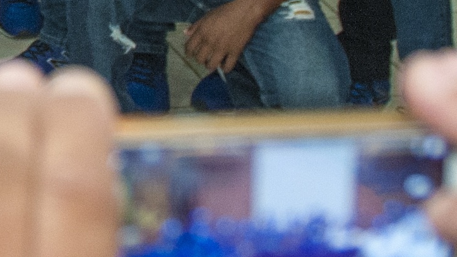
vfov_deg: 5.2
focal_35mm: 223
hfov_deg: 9.0
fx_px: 2702
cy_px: -465
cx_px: -507
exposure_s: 1/160
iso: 640
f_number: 3.2
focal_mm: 24
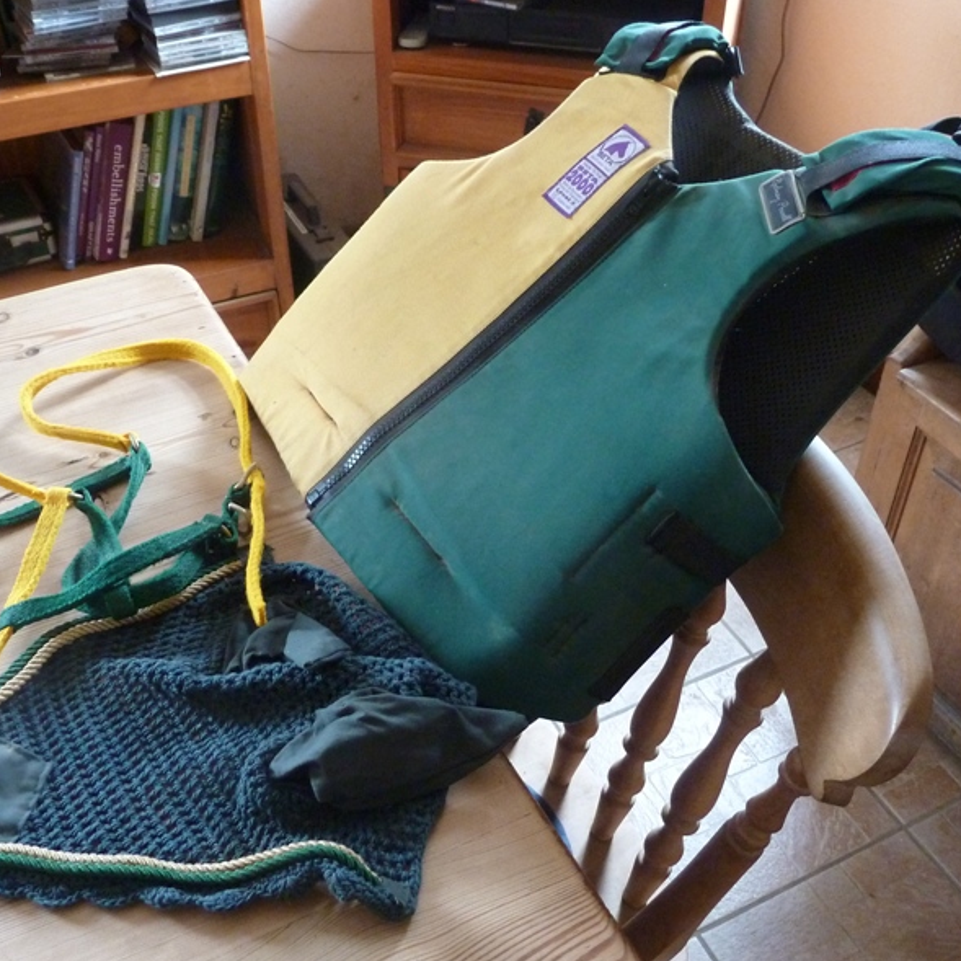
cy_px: 480
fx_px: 942
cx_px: 379
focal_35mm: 30
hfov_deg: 53.6
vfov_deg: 54.0
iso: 400
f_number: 3.3
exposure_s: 1/13
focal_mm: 4.1
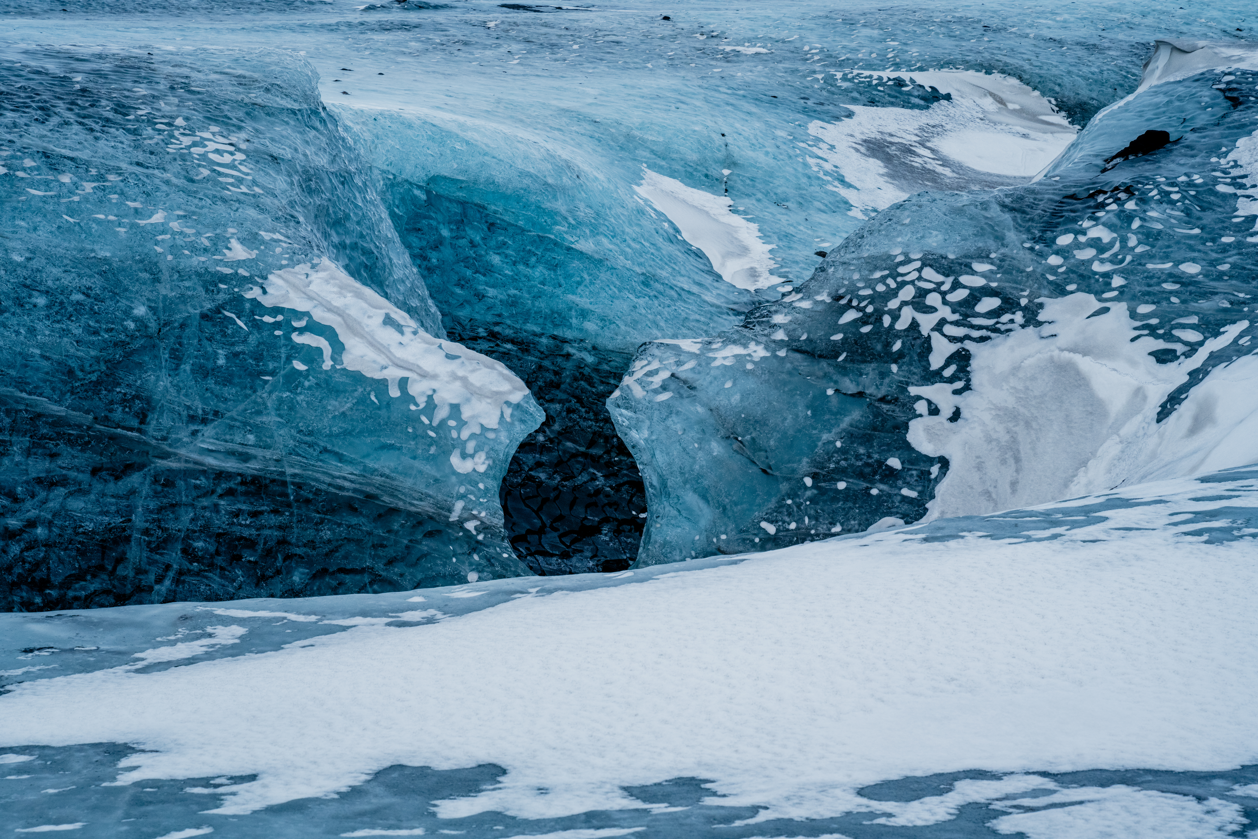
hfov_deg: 28.8
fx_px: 2446
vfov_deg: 19.5
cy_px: 420
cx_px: 629
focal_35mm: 70
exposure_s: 1/80
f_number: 11
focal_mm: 70
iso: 800
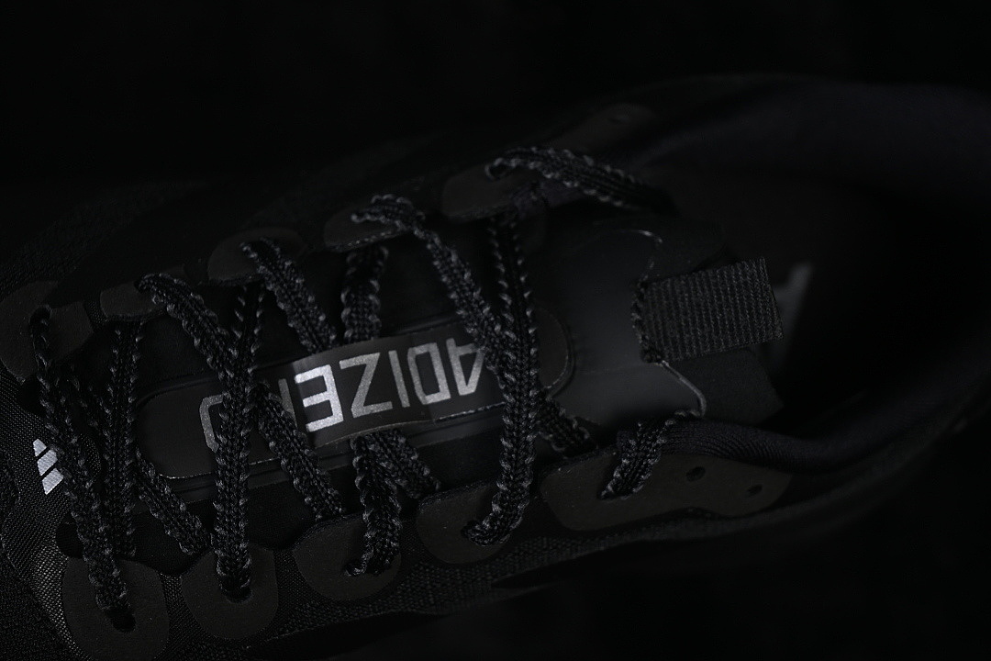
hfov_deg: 27.0
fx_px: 2064
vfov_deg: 18.2
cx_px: 496
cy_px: 330
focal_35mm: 75
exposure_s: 1/50
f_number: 6.3
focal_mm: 50
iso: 160
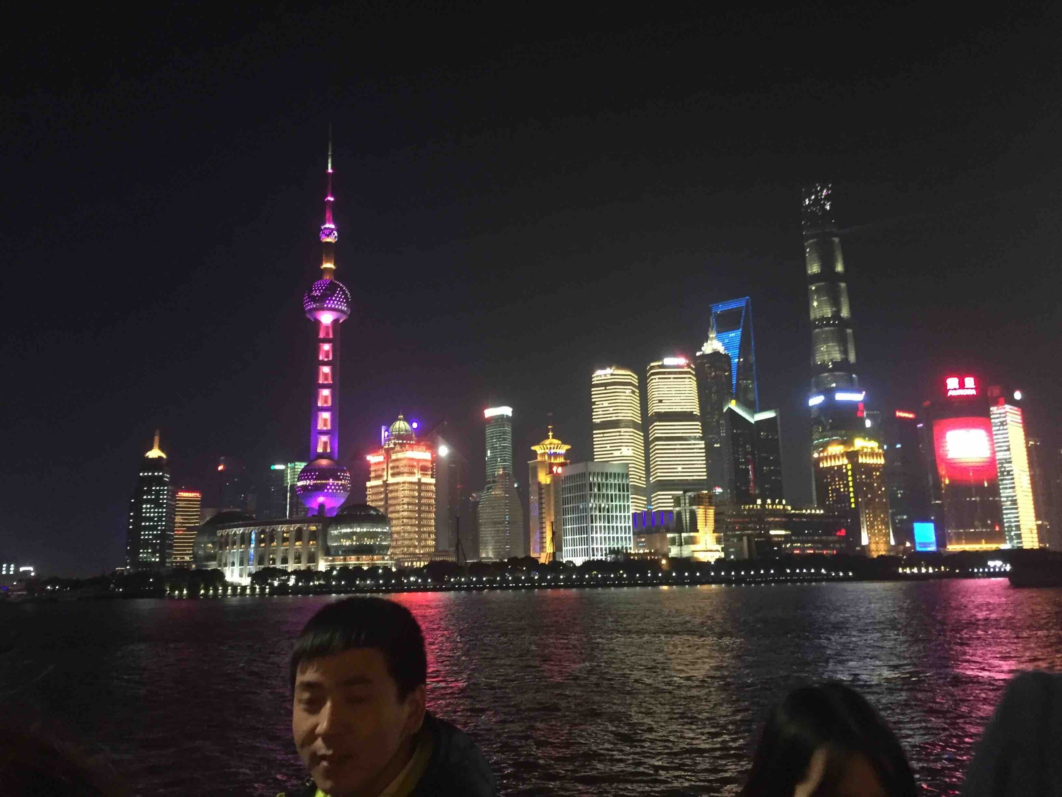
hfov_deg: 61.7
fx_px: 890
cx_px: 531
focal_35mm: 29
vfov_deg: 48.2
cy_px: 398
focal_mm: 4.15
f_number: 2.2
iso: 640
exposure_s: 1/17
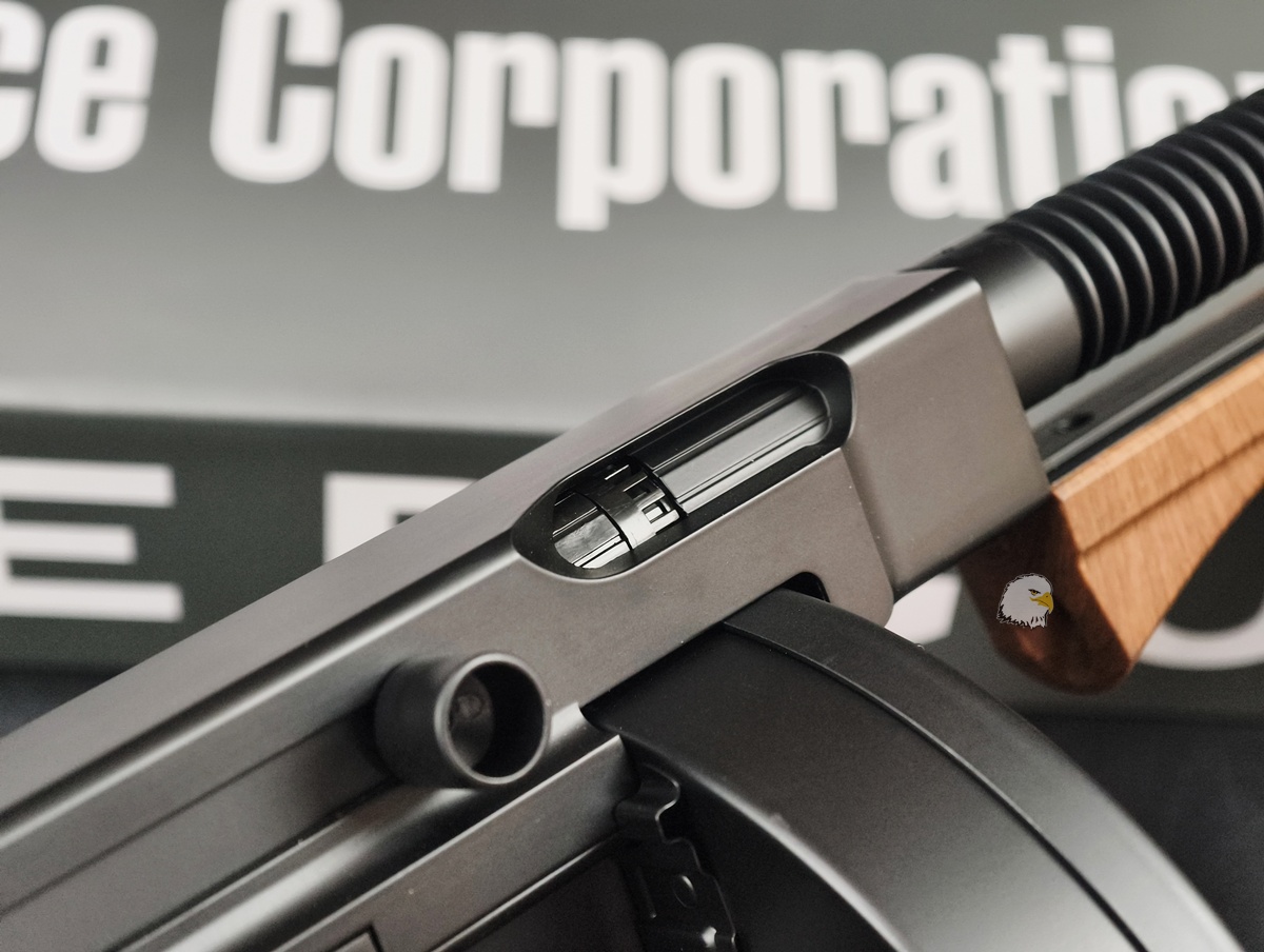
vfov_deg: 17.4
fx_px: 3109
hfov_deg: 23.0
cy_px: 476
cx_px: 632
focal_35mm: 85
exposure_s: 1/30
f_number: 2.67
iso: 846
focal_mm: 22.48
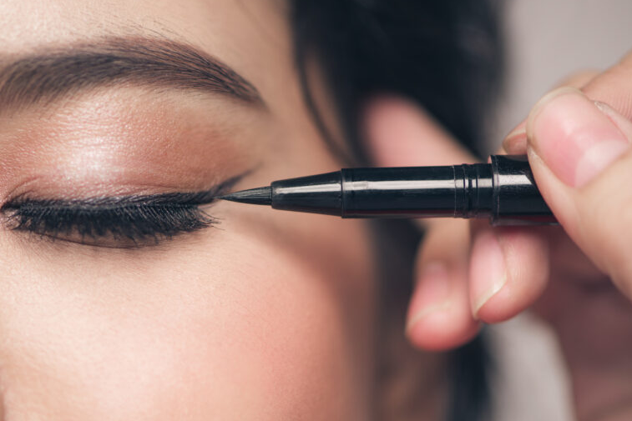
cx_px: 267
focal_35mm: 142
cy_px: 246
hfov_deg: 14.4
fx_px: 2493
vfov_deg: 9.7
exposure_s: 1/160
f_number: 3.5
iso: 200
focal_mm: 105
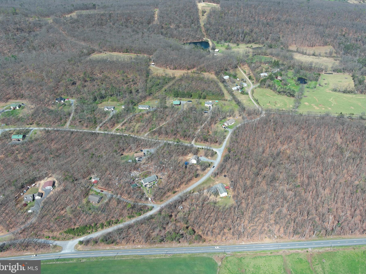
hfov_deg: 56.7
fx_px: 338
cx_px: 205
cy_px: 135
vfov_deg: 44.2
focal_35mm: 32
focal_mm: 10.57
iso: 100
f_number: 2.8
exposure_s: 1/814
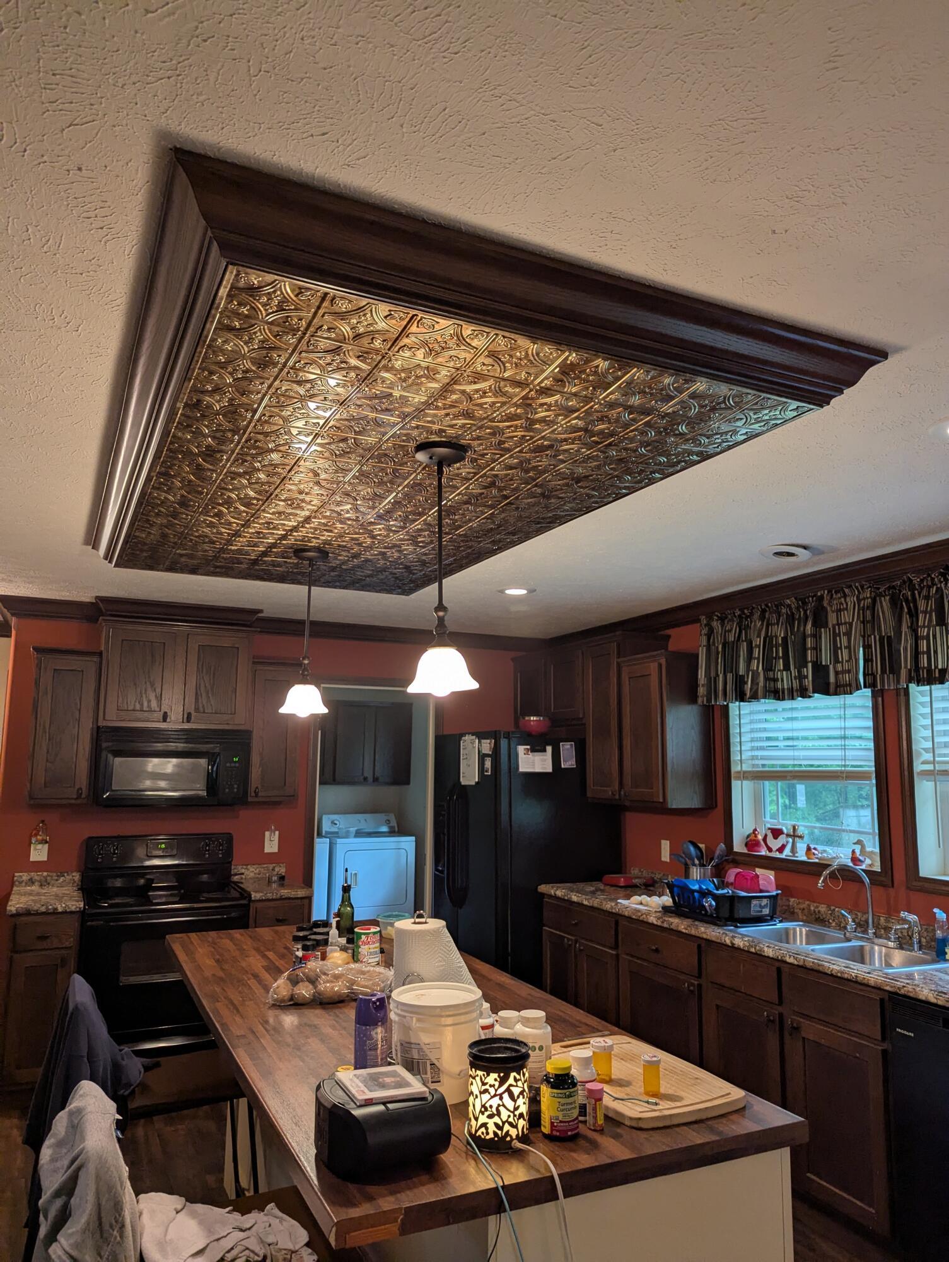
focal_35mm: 24
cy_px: 631
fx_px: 875
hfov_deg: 56.9
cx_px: 474
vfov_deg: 71.5
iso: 418
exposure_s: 1/120
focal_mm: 6.81
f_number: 1.85
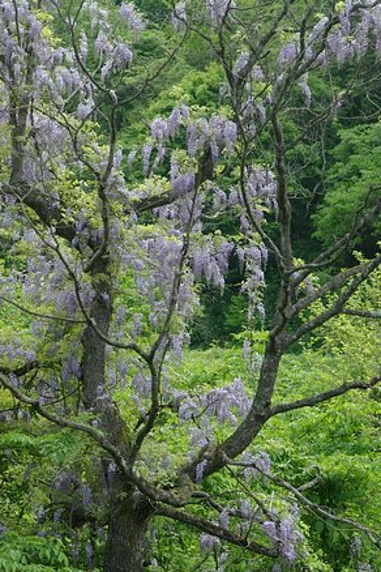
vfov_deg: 15.6
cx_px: 176
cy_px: 274
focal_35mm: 132
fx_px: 2089
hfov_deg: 10.4
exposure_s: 1/250
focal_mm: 75
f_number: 5.6
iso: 200
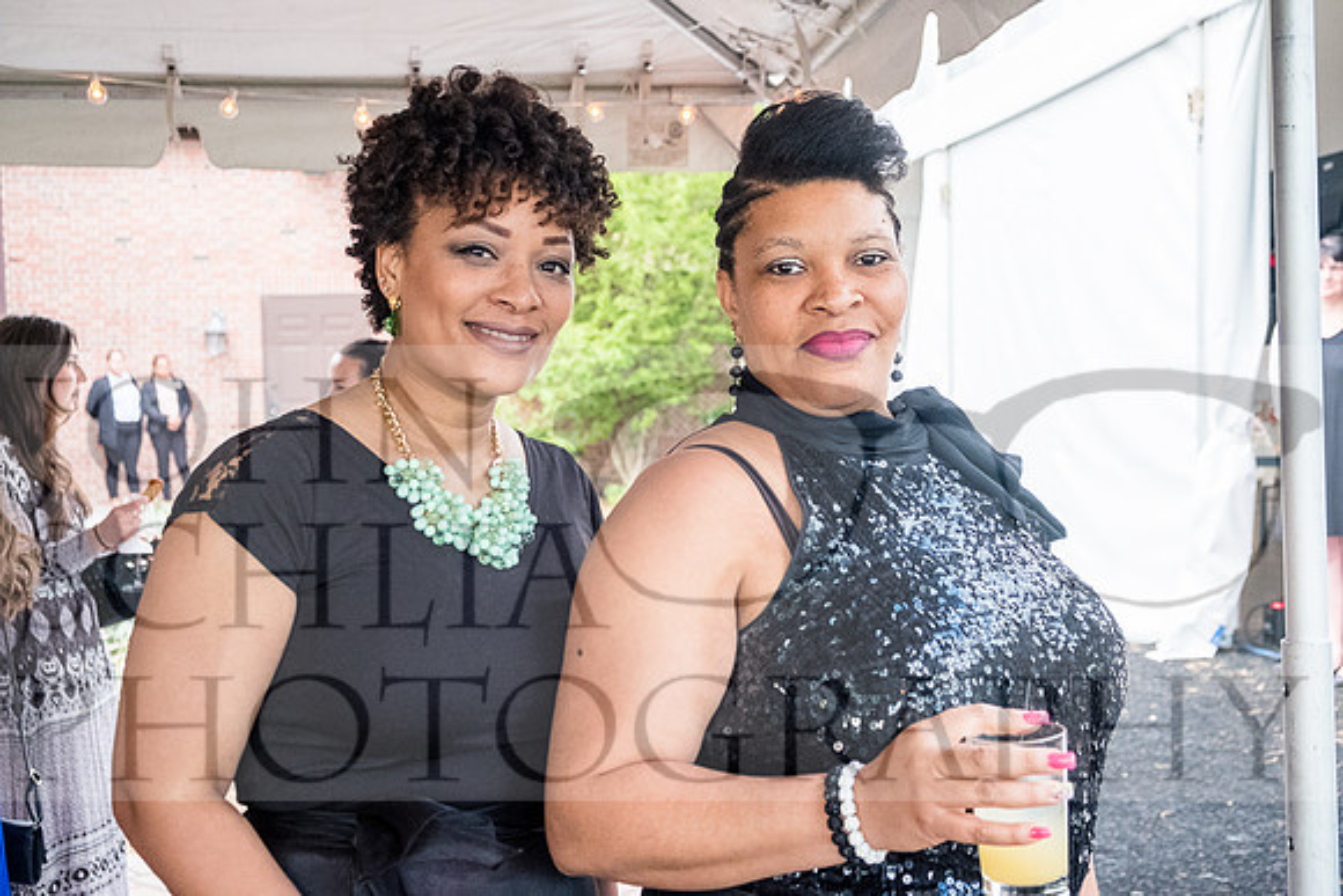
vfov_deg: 29.9
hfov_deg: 43.6
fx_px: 1679
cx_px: 672
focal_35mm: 45
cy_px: 448
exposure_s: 1/500
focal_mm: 30.2
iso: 3200
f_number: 4
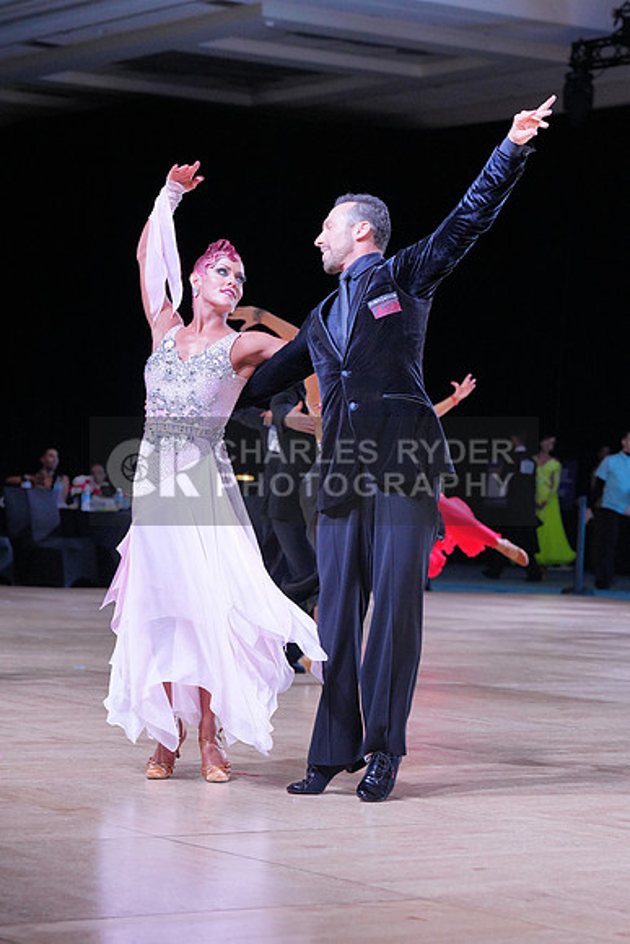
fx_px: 2676
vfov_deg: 20.0
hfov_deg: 13.4
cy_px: 472
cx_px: 315
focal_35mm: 102
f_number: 5.6
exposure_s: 1/400
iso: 3200
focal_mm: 102
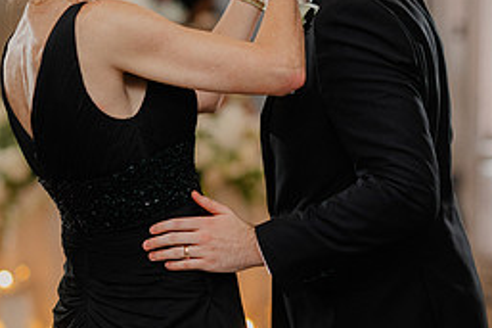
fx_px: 2035
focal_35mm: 149
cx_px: 272
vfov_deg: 9.2
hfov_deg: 13.8
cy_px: 176
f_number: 2
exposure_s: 1/160
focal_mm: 85
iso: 2000
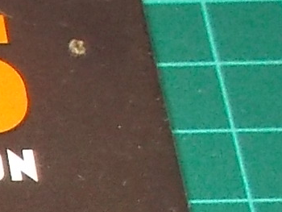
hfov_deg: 9.2
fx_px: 1533
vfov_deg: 7.6
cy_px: 401
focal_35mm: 188
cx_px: -435
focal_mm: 4.1
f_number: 3.3
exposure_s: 1/30
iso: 200
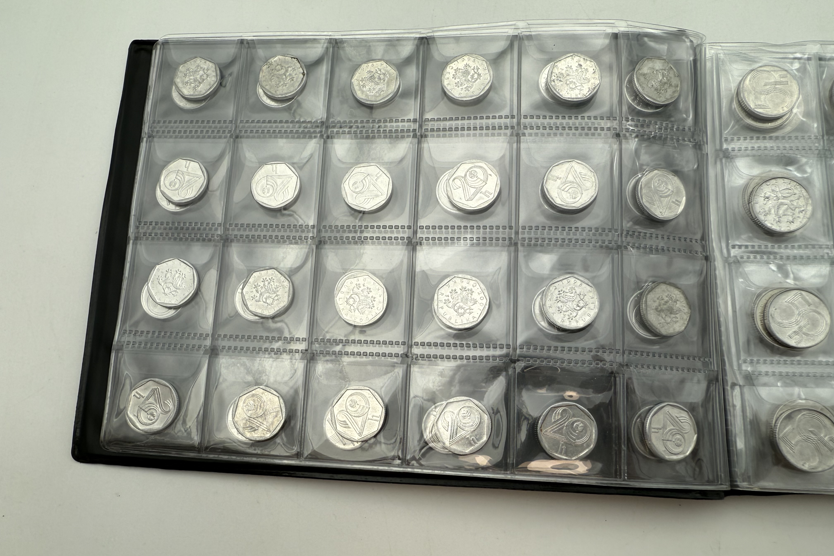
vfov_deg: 51.2
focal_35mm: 25
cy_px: 312
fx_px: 579
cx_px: 417
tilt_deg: -78.2
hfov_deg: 71.5
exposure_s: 1/294
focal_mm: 2.22
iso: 40
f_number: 2.2
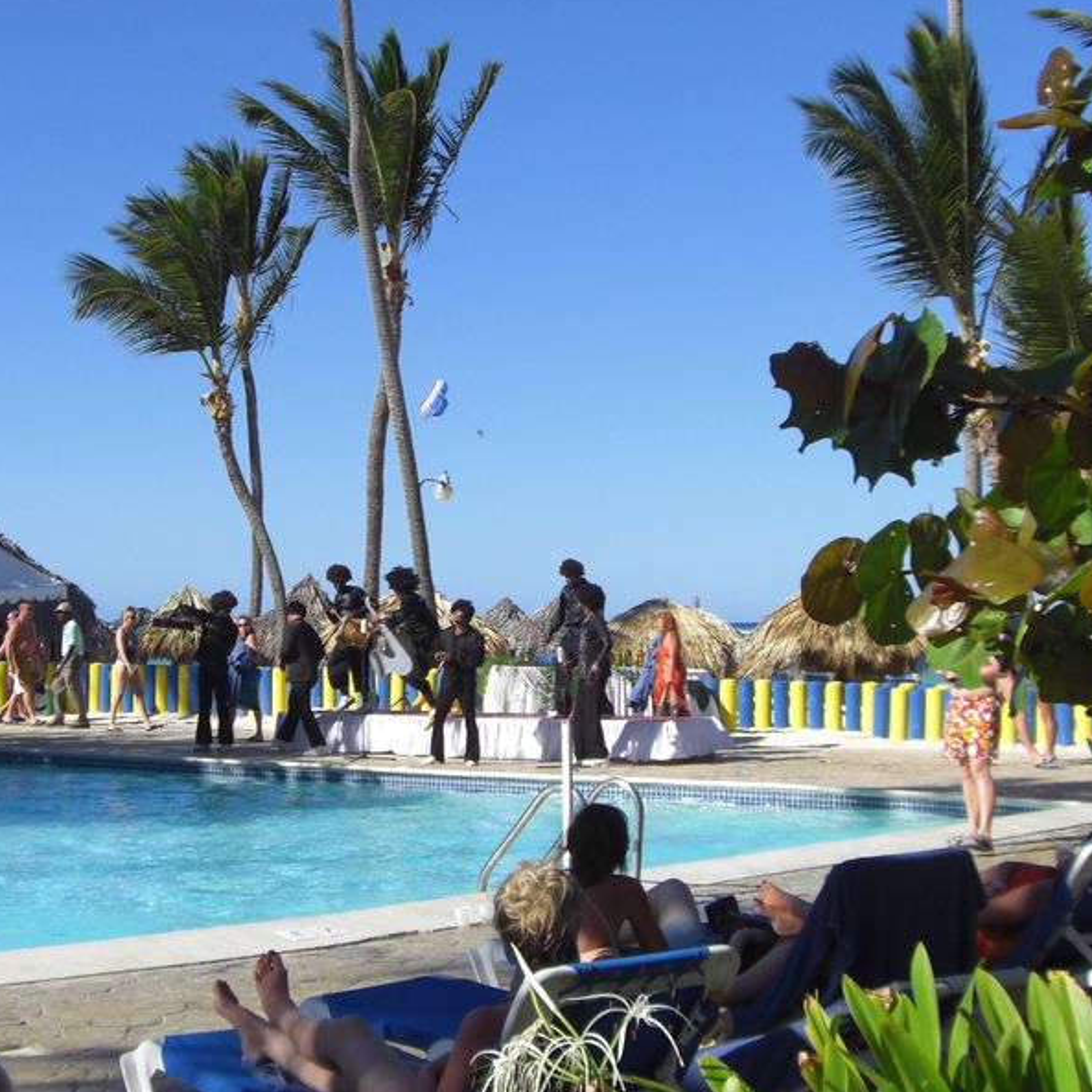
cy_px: 459
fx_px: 2070
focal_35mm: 58
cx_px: 403
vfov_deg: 29.5
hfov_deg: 29.4
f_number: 8
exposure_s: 1/160
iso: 64
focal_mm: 6.2
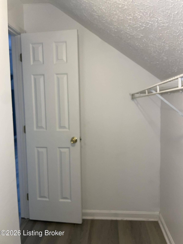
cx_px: 92
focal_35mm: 26
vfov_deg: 67.3
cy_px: 122
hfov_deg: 53.1
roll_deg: +1.0
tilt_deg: -4.7
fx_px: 183
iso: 50
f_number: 1.6
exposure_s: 1/30
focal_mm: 4.2
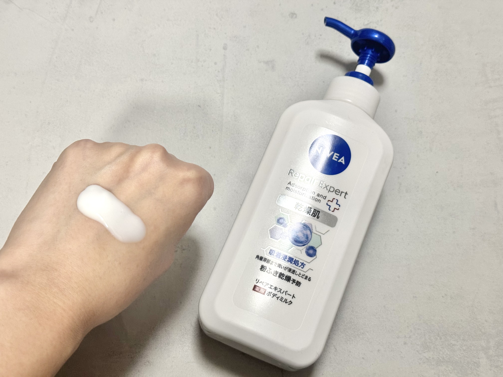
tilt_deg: -72.7
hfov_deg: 39.7
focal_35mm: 48
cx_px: 252
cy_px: 188
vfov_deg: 30.3
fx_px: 697
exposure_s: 1/50
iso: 160
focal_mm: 6.76
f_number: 1.78
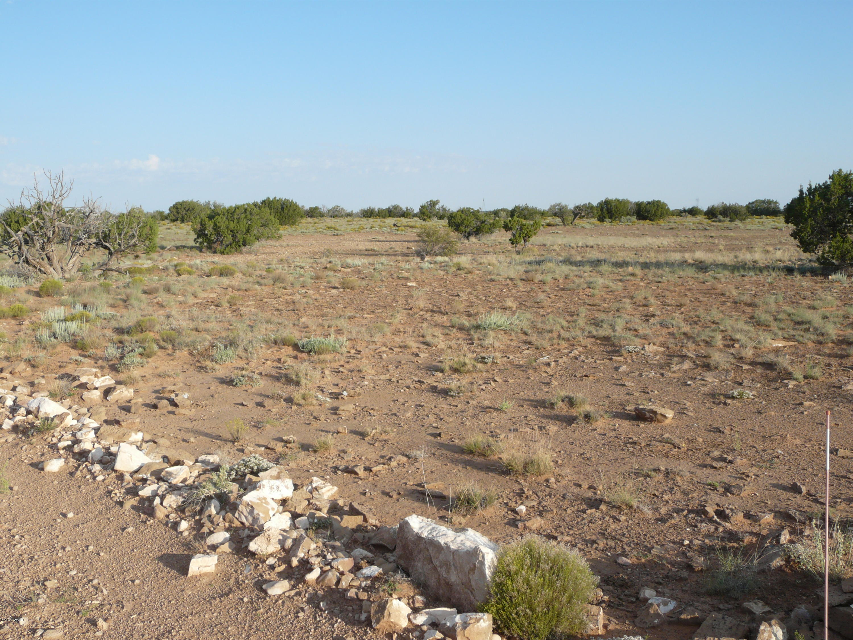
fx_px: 887
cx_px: 426
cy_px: 320
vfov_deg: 39.7
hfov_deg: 51.4
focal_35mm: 36
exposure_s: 1/800
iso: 100
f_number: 2.8
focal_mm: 5.9
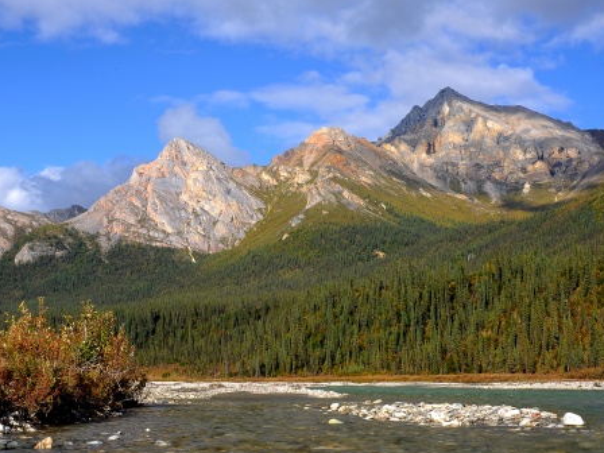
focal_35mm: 54
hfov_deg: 35.5
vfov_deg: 26.9
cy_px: 286
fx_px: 942
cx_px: 266
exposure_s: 1/8
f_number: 22
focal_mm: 35
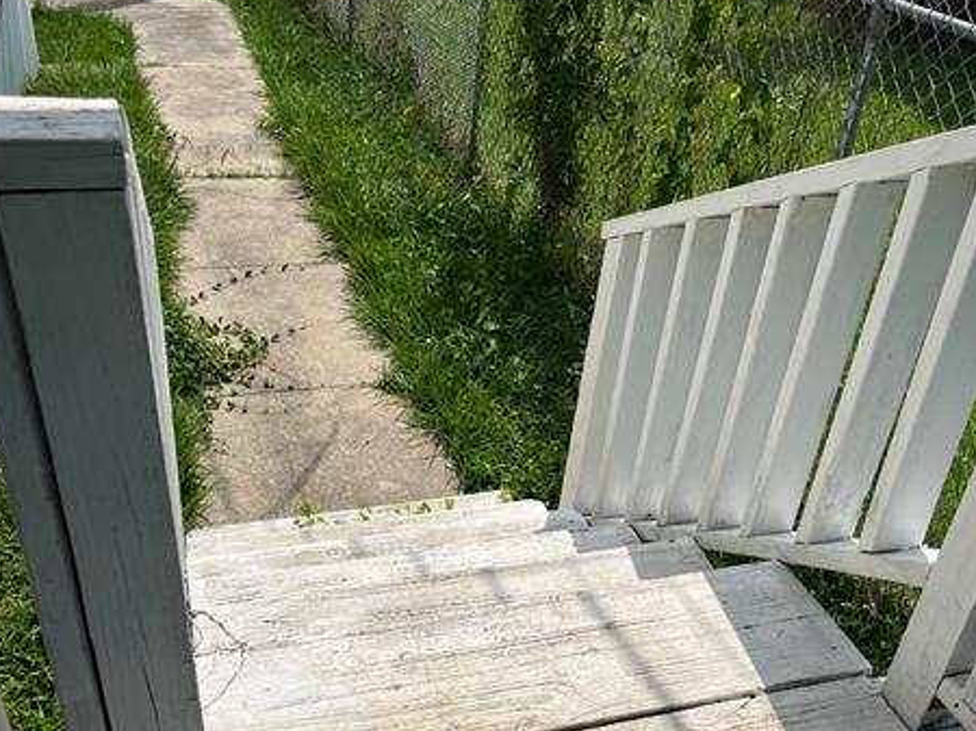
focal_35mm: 37
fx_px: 1043
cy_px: 453
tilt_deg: -34.0
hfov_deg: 50.2
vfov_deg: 38.4
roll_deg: -5.7
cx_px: 492
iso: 50
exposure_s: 1/7353
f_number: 1.6
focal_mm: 5.1
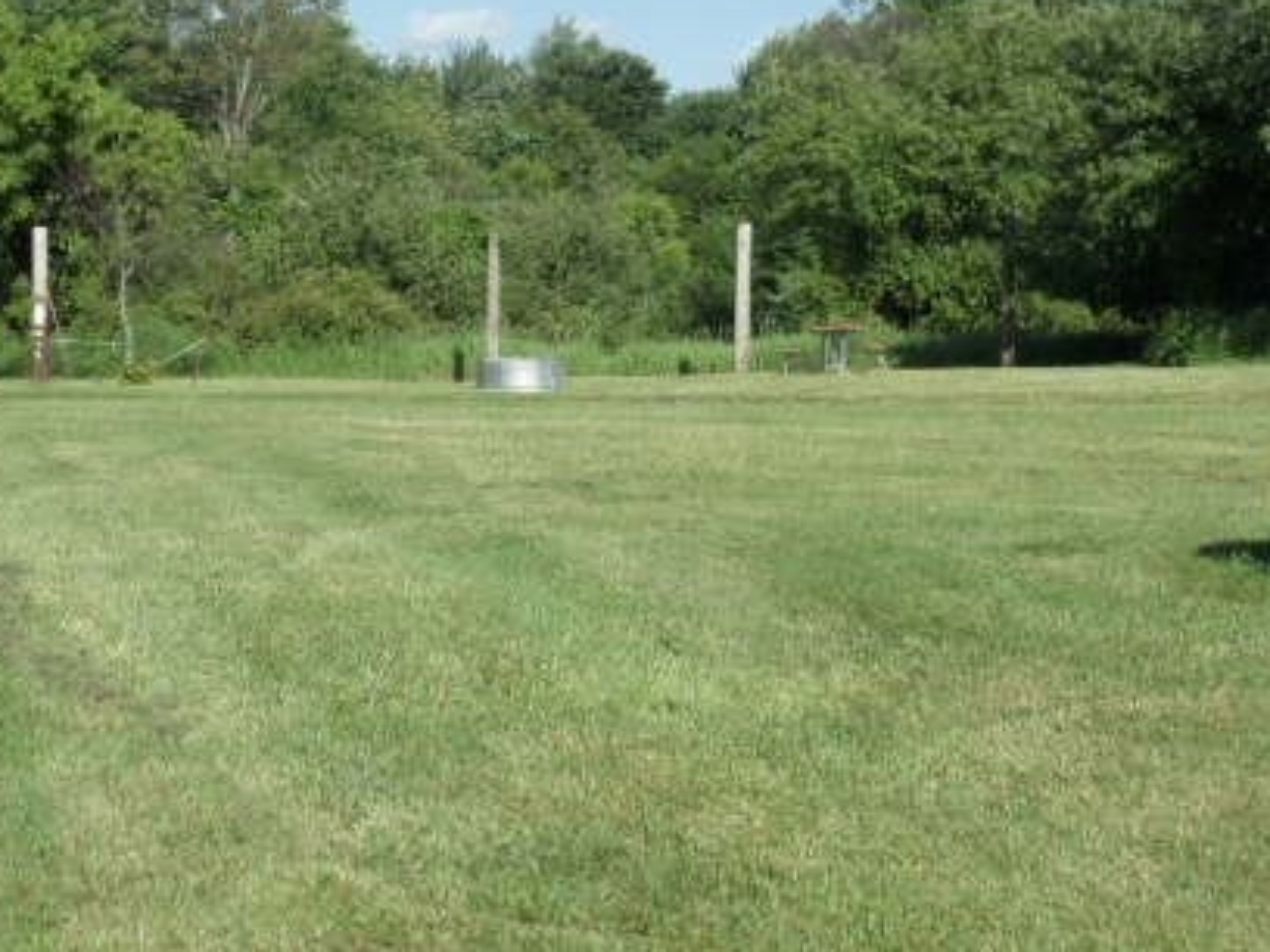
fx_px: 3412
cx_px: 602
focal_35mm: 93
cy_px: 384
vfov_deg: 15.9
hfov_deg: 21.1
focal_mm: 10.12
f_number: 8.8
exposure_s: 1/200
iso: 100
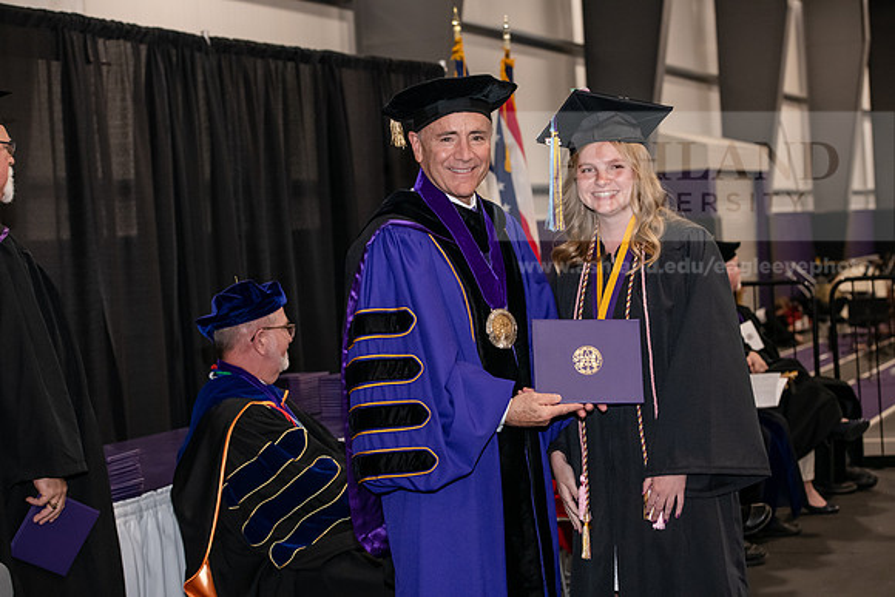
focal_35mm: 70
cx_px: 448
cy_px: 298
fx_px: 1741
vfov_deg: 19.5
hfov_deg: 28.8
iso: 2500
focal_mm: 70
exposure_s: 1/200
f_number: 5
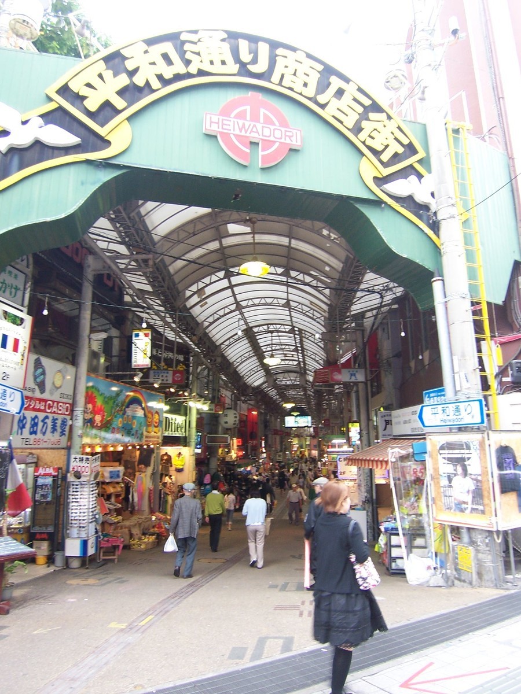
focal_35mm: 23
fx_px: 462
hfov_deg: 58.9
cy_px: 347
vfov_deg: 73.9
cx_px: 260
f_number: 2.8
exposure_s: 1/30
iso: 80
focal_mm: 3.8
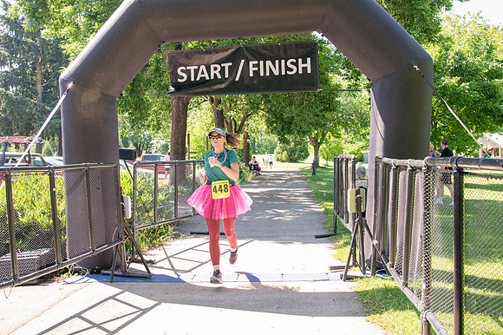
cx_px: 252
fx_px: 503
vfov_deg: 36.8
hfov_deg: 53.2
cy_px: 168
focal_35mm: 36
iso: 500
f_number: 4
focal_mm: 24
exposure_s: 1/400
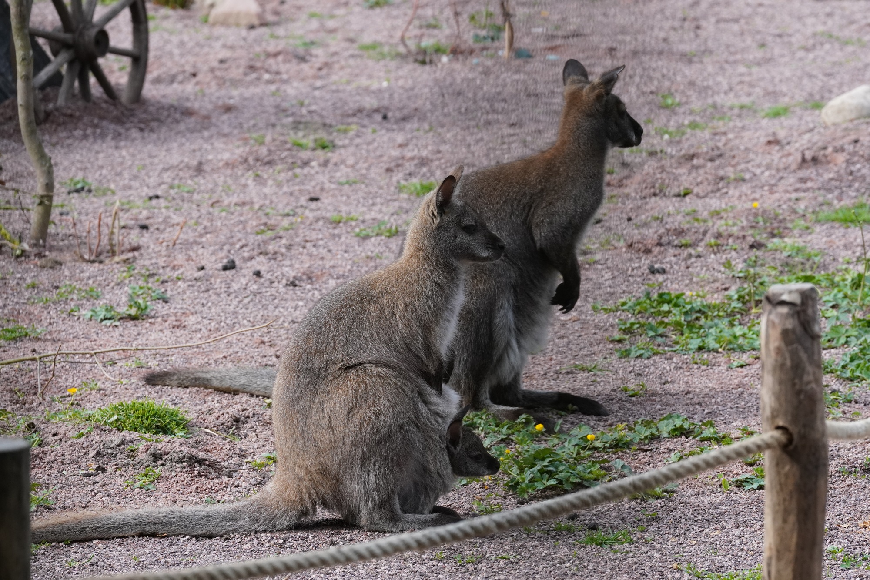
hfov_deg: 8.6
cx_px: 435
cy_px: 290
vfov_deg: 5.8
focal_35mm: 238
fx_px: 5763
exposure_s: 1/1000
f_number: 8
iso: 1250
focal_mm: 159
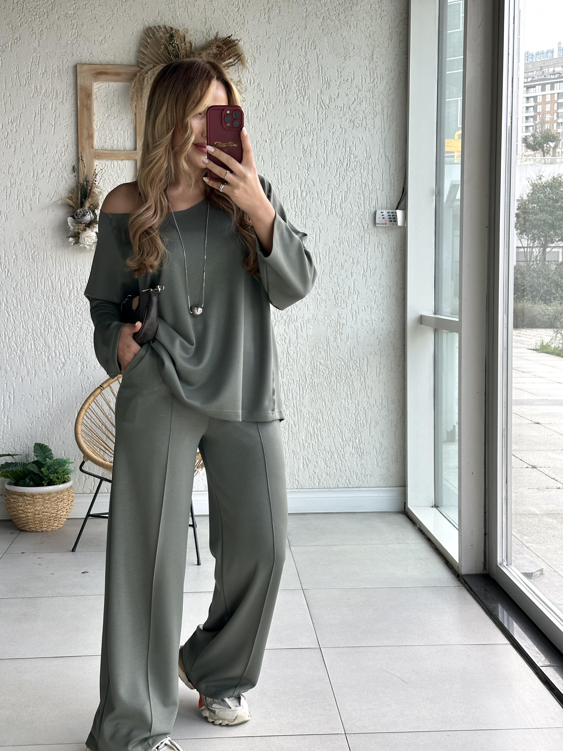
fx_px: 1041
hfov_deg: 30.3
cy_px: 376
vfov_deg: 39.7
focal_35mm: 48
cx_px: 282
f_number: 1.78
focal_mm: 6.86
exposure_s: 1/245
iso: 64
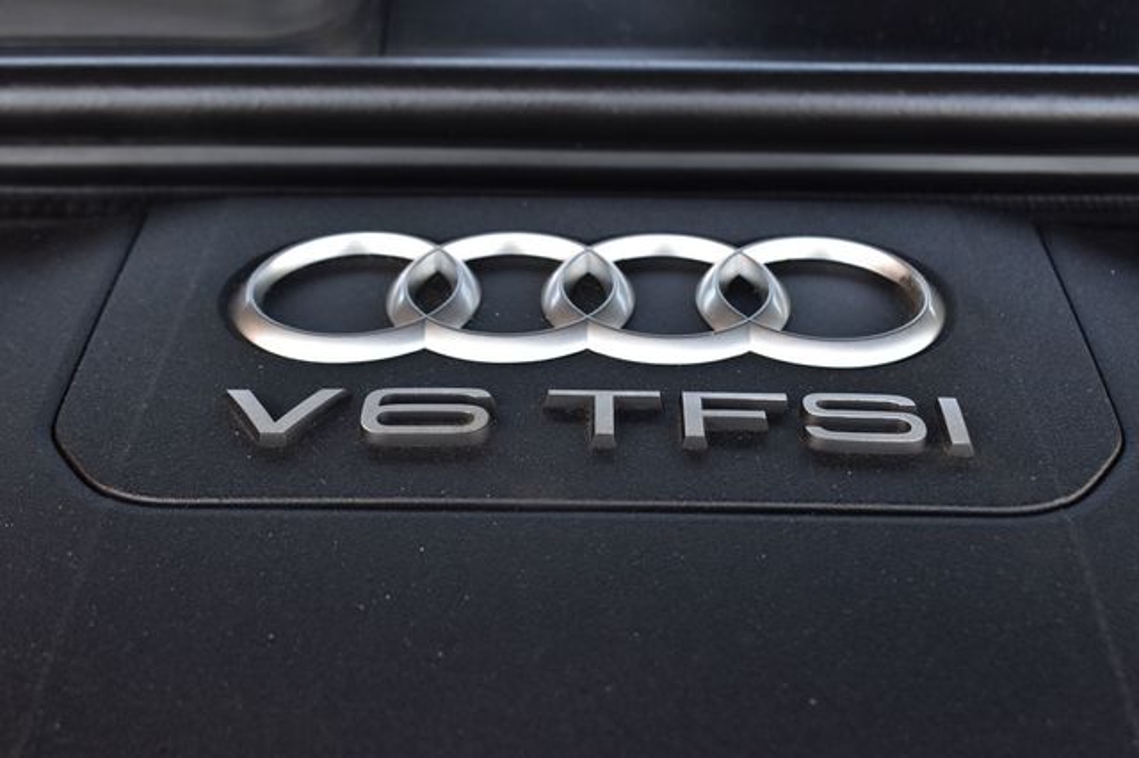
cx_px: 570
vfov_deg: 25.7
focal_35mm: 52
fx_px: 1660
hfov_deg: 37.9
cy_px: 379
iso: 400
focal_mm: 35
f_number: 8
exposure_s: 1/60
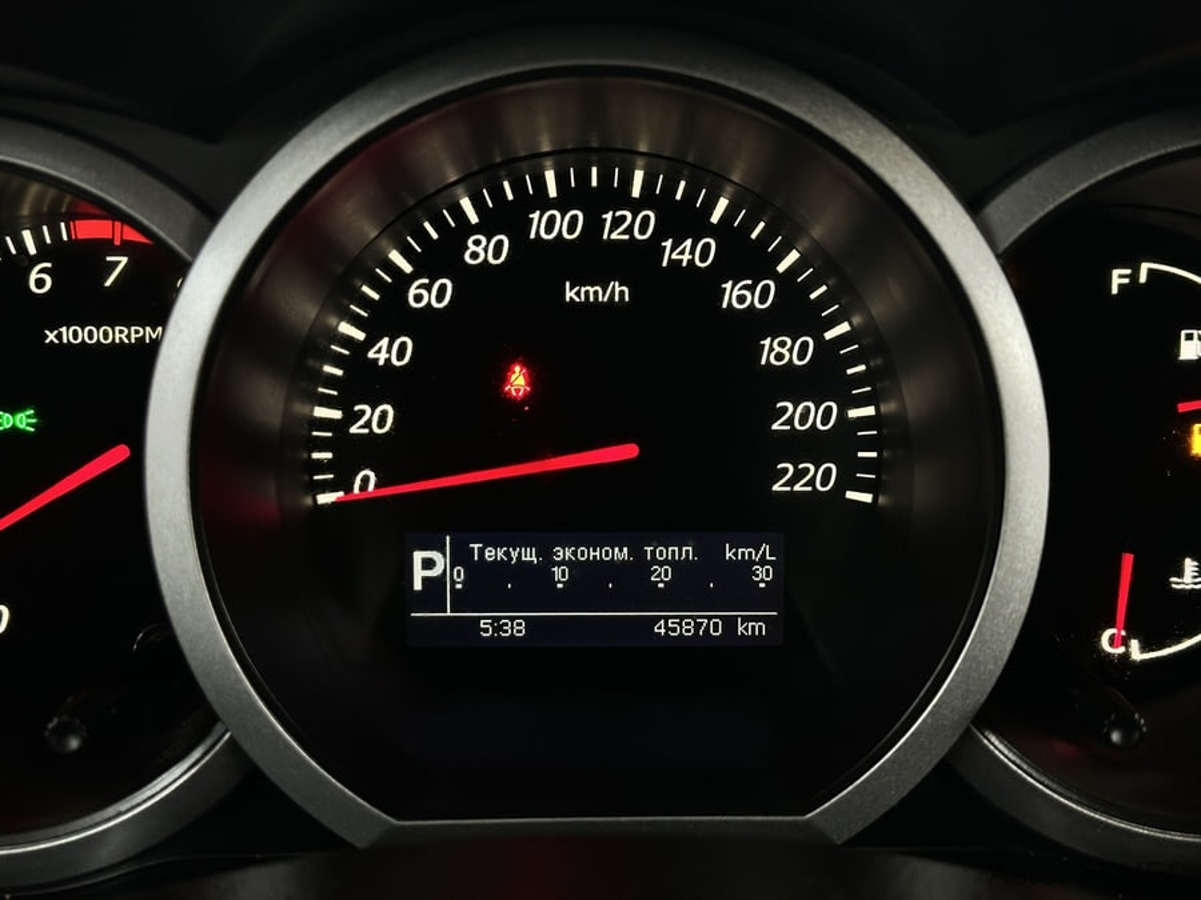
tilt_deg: -27.1
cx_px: 600
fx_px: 1665
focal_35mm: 48
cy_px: 450
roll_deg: -0.1
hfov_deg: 39.7
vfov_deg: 30.3
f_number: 1.78
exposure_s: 1/50
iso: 250
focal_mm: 6.86
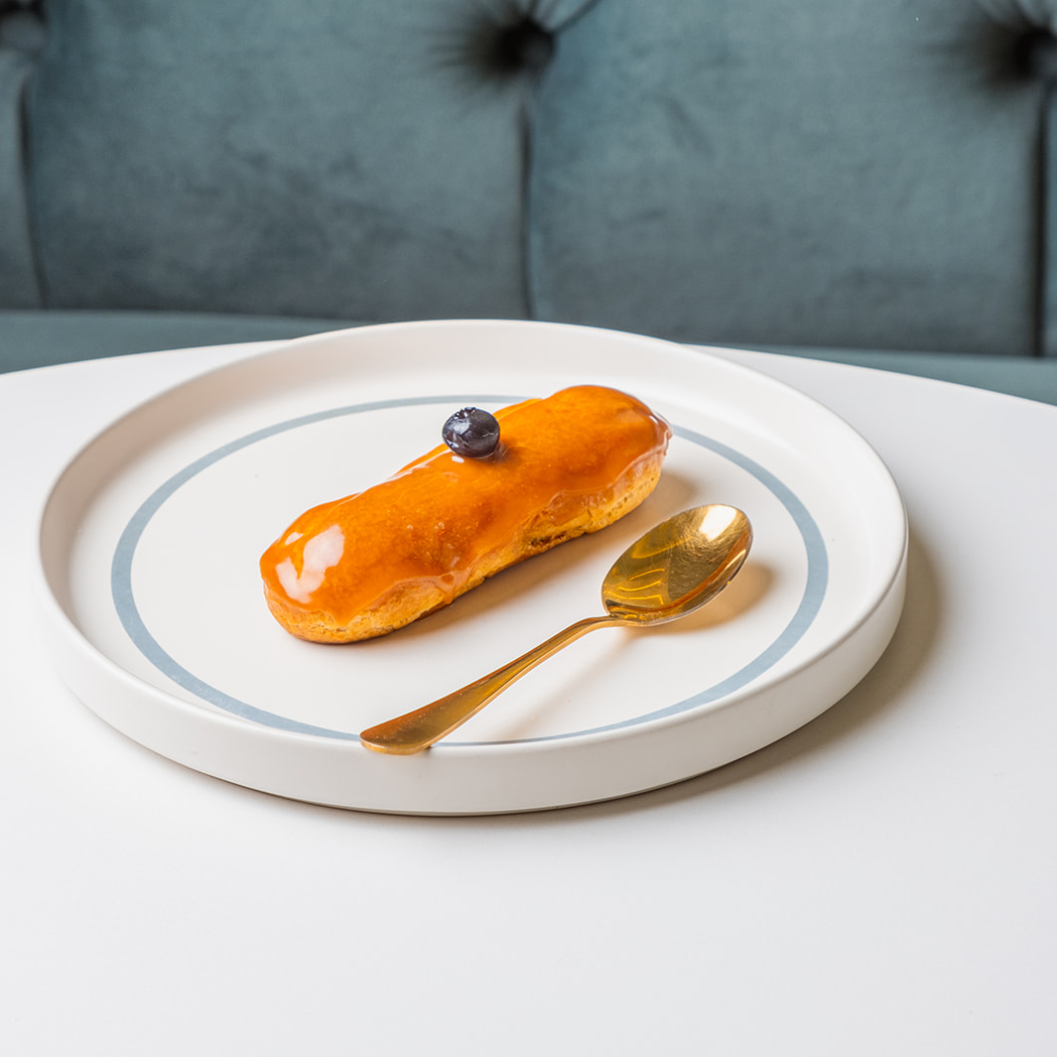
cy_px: 528
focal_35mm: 106
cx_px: 454
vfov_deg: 16.4
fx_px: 3662
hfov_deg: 16.4
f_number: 8
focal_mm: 55
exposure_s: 1/100
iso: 200
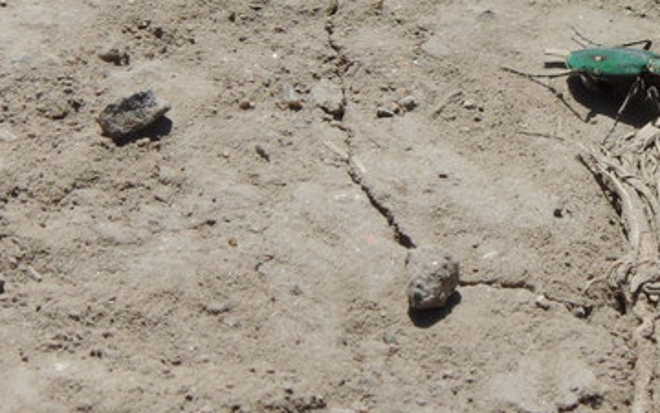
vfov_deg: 1.0
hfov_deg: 1.5
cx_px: 613
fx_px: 24858
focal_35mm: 1382
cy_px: -22
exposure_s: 1/640
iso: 80
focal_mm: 98.1
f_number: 4.9
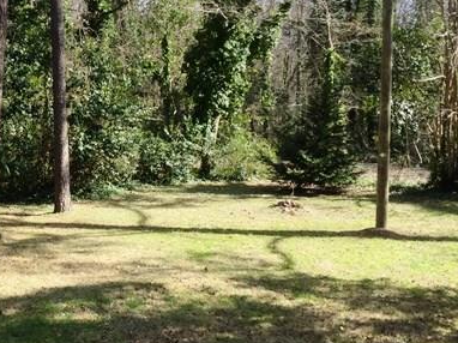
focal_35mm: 52
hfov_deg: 35.8
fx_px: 688
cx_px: 103
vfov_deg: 28.0
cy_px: 144
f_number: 2.4
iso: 25
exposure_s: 1/356
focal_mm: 3.3
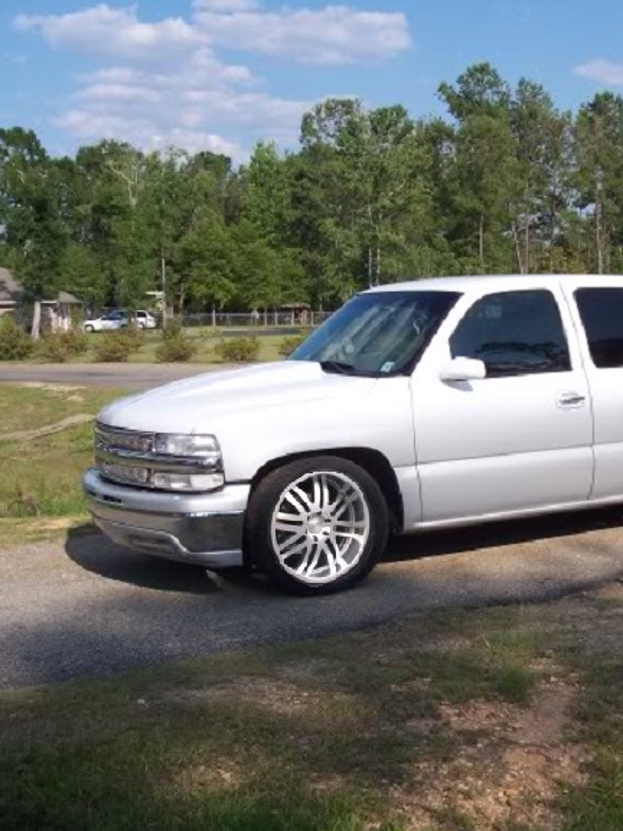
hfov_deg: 27.6
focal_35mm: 51
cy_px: 415
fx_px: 1224
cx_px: 548
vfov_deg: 37.5
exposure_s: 1/700
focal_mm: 8
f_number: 4.8
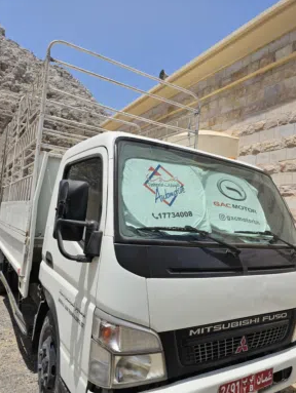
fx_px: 273
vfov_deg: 71.5
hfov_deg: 56.9
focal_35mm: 24
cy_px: 196
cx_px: 147
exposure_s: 1/1276
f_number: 1.7
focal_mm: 6.3
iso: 10
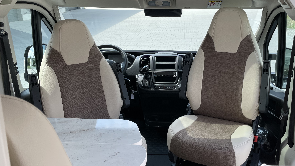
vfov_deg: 33.6
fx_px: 274
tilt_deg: -15.8
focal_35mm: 35
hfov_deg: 56.3
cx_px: 175
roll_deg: +1.2
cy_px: 64
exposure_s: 1/801
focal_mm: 4.2
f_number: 1.6
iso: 32
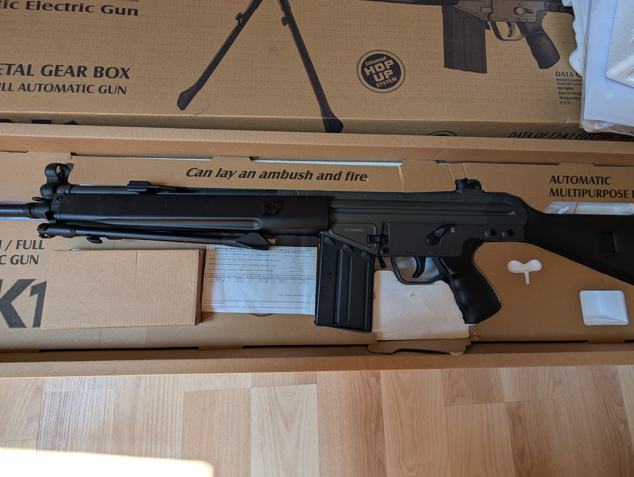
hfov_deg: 110.5
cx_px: 317
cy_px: 238
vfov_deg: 94.6
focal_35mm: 12
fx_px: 220
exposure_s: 1/189
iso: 62
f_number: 1.7
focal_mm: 2.02
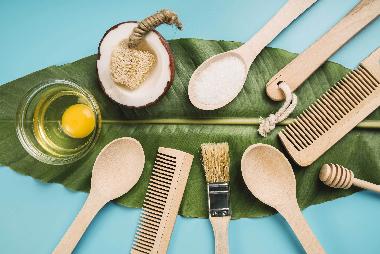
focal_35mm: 33
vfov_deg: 40.0
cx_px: 190
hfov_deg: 57.2
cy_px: 127
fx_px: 348
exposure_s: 1/200
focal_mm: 33
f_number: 7.1
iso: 100
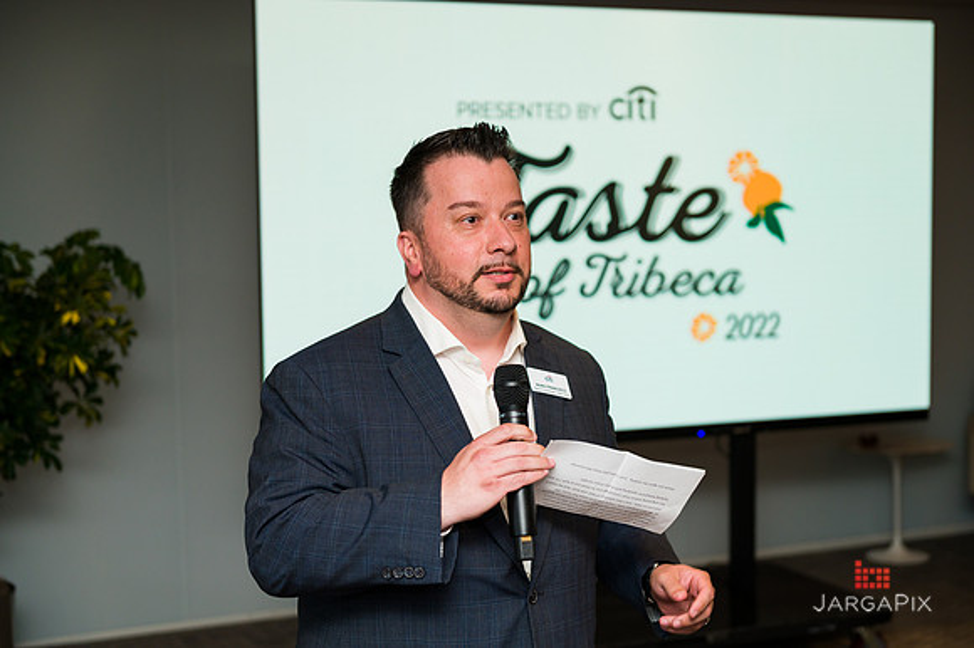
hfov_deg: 35.7
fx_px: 1514
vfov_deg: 24.2
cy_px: 324
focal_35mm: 56
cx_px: 487
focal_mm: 56
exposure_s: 1/400
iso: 640
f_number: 4
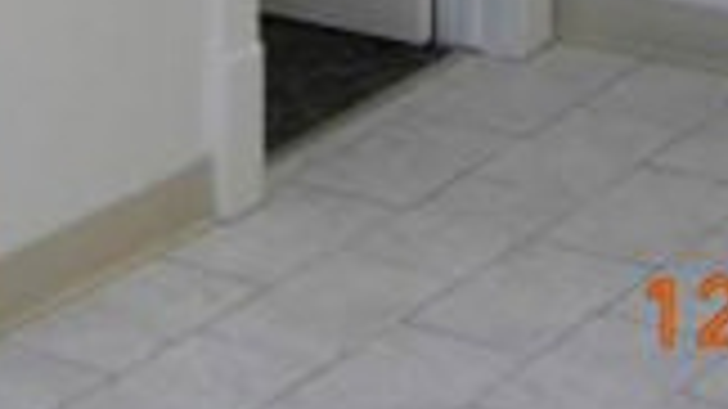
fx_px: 2991
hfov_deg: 13.8
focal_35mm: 155
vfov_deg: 7.4
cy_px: -539
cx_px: 202
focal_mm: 7.5
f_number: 2.7
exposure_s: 1/19.5
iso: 50
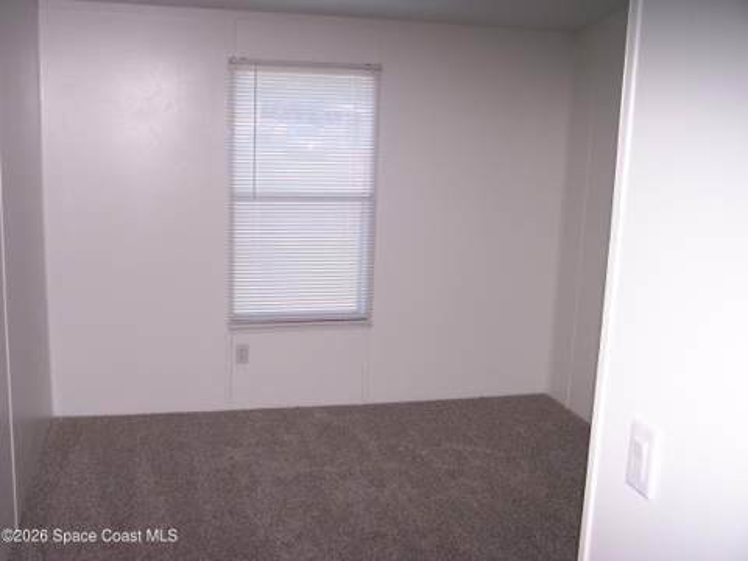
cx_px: 374
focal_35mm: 38
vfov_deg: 37.7
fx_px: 821
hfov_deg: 49.0
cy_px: 280
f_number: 2.8
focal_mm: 6.3
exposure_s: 1/60
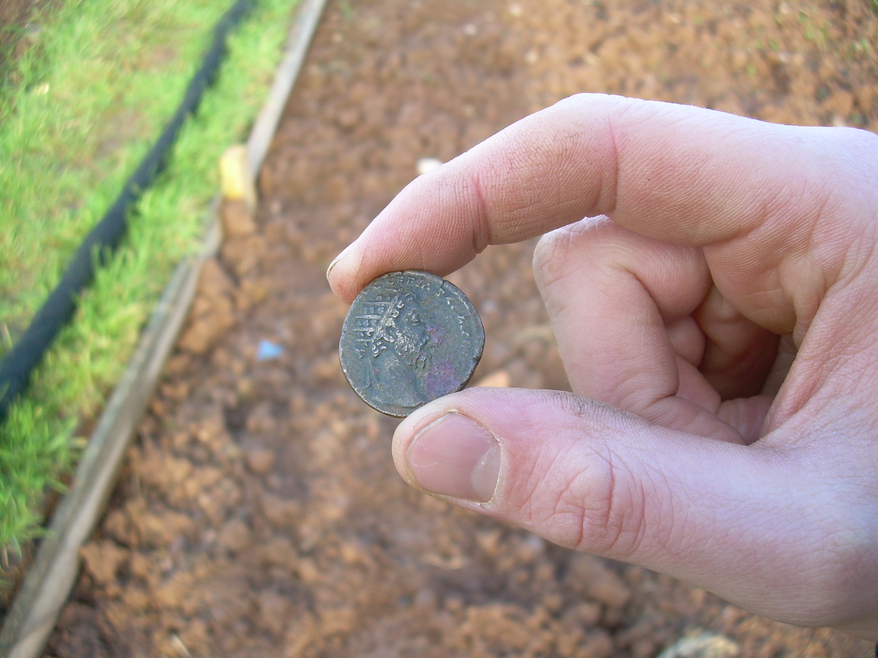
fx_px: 964
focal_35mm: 38
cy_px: 329
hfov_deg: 49.0
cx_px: 439
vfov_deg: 37.7
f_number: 2.8
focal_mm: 6.3
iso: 50
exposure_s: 1/50.4
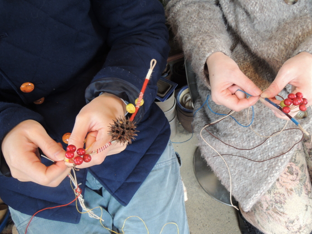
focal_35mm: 28
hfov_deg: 63.1
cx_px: 180
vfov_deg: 49.7
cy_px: 124
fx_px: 252
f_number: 2.8
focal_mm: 4.3
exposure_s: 1/30
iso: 250
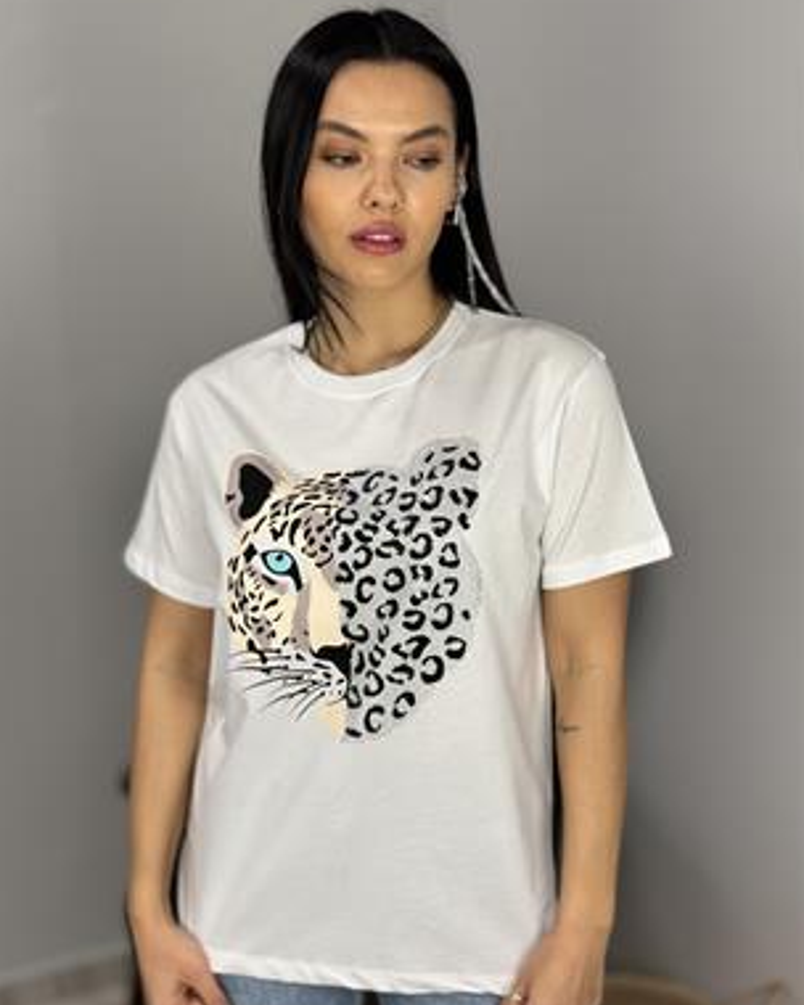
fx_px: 1517
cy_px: 506
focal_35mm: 51
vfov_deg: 36.7
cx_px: 402
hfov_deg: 29.7
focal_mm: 6.86
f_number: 1.78
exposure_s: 1/100
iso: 64
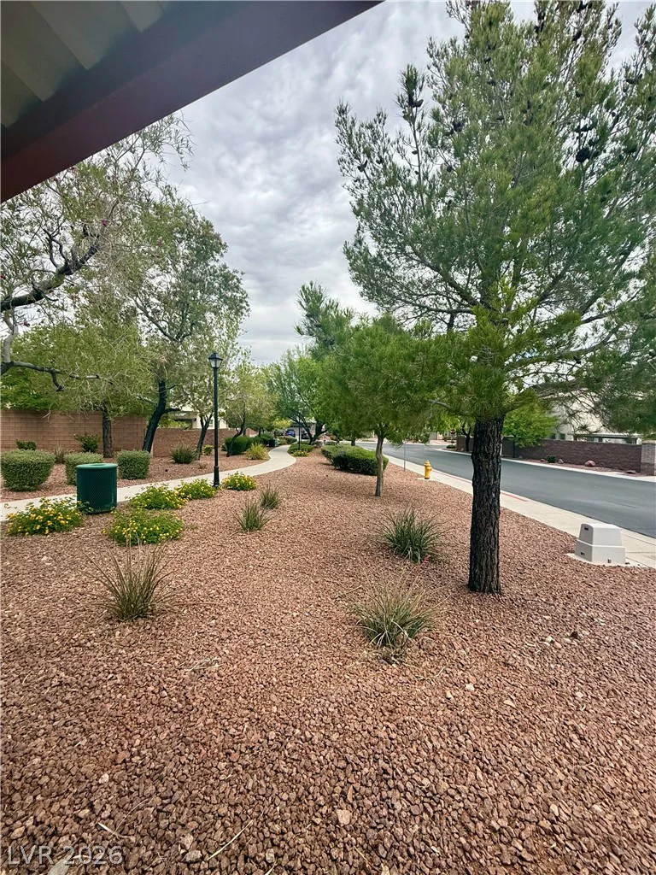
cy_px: 438
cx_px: 328
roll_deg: -1.1
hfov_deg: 85.7
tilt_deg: -3.3
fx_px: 354
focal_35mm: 14
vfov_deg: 102.1
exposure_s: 1/1167
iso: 50
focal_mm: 2.22
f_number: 2.2
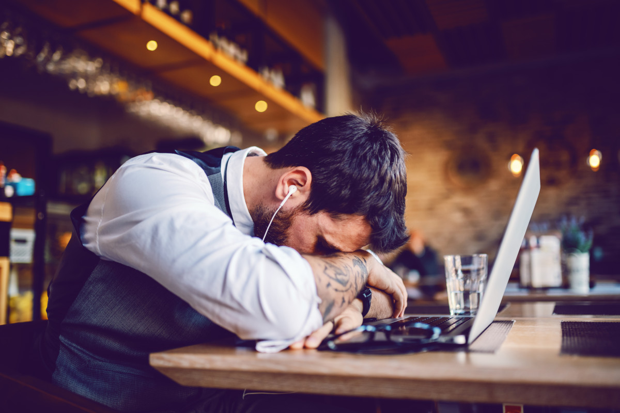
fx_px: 603
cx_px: 310
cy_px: 206
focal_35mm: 35
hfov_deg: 54.4
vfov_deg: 37.9
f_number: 1.6
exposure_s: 1/250
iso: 400
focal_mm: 35
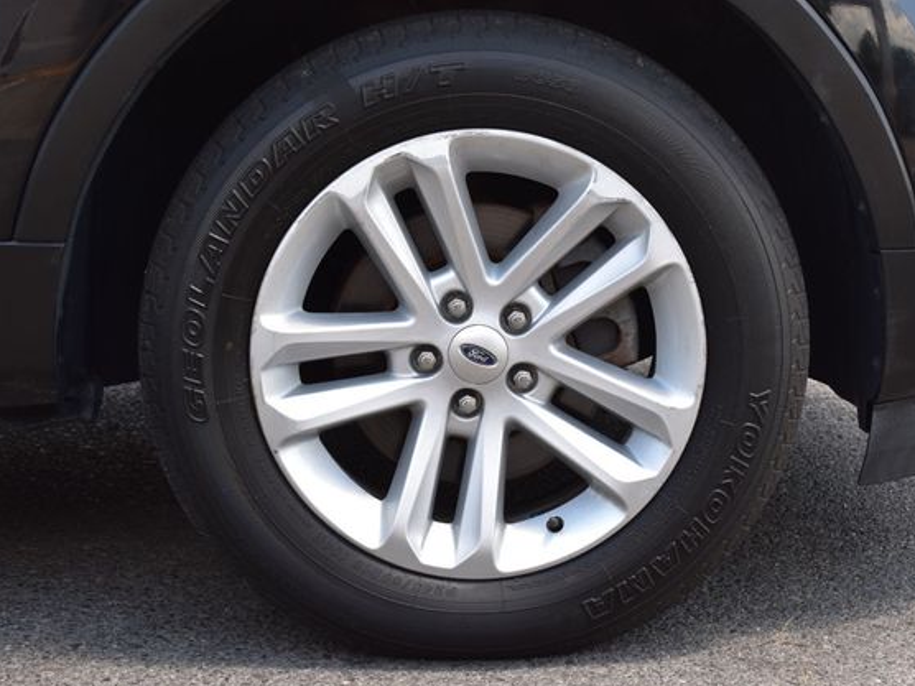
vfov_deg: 23.3
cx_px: 485
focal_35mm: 63
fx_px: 1665
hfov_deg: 30.7
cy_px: 347
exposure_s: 1/160
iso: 400
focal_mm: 38
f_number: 10
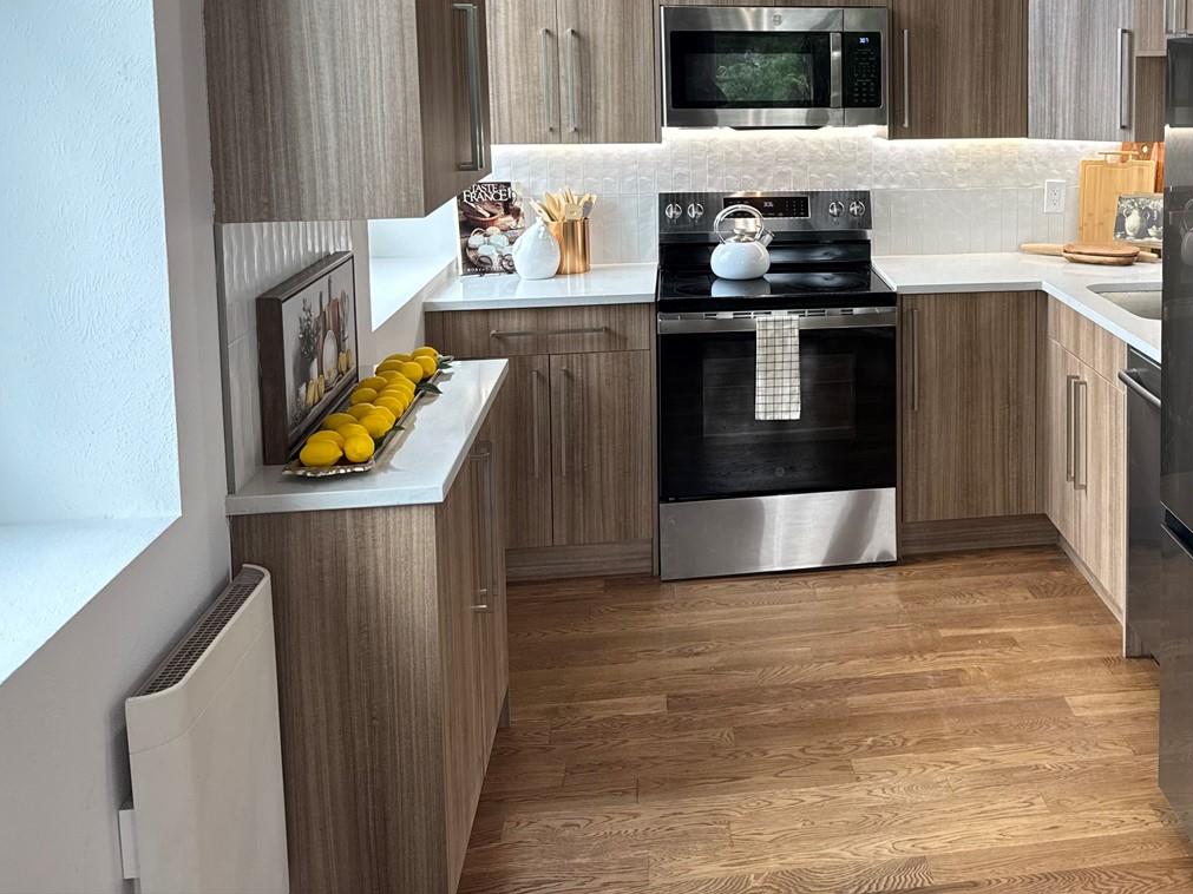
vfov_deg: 36.5
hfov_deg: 47.1
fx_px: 1309
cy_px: 189
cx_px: 905
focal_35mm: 38
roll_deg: +0.4
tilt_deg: -6.6
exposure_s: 1/120
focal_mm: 6.76
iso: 100
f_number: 1.78
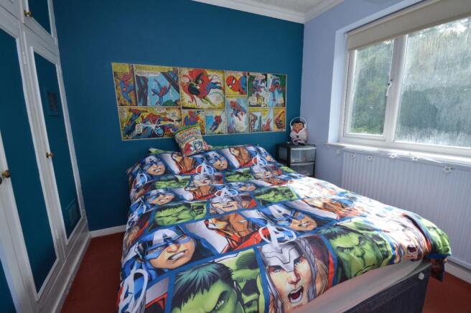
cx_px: 236
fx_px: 196
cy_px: 156
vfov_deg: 77.2
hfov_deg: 100.4
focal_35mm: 15
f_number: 5.6
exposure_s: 1/125
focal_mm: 10
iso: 200
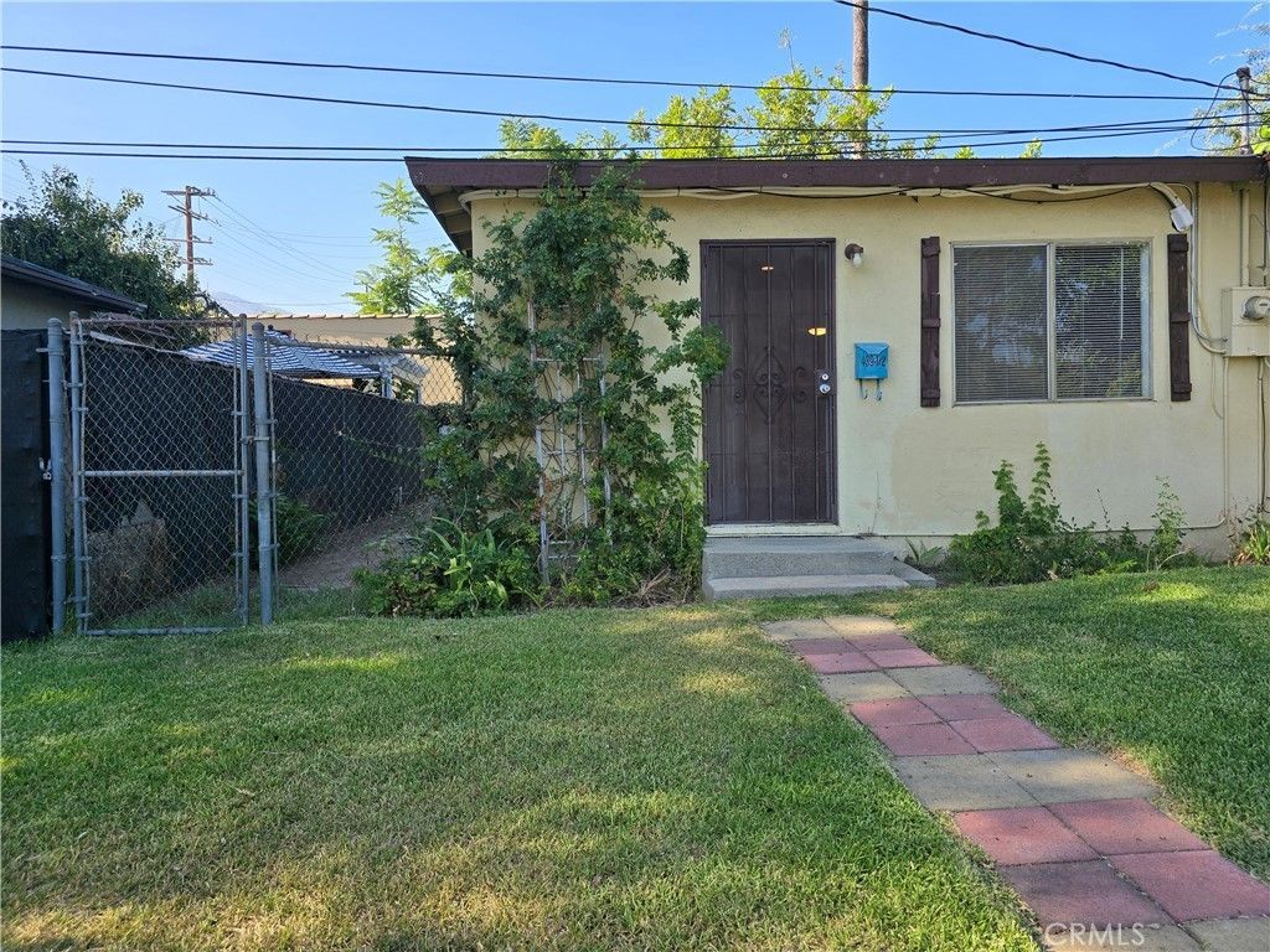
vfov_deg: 58.9
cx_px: 635
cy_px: 476
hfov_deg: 73.9
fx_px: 844
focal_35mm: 23
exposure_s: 1/303
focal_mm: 6.3
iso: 12
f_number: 1.7
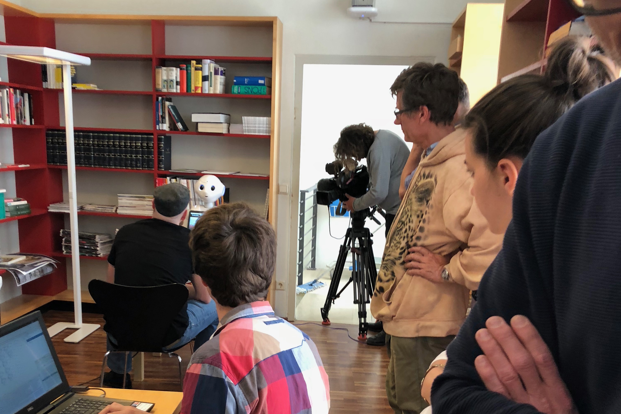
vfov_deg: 33.4
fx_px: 673
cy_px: 317
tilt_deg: -11.8
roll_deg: -3.6
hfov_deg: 49.6
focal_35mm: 39
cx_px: 310
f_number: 1.8
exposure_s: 1/25
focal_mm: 4
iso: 40
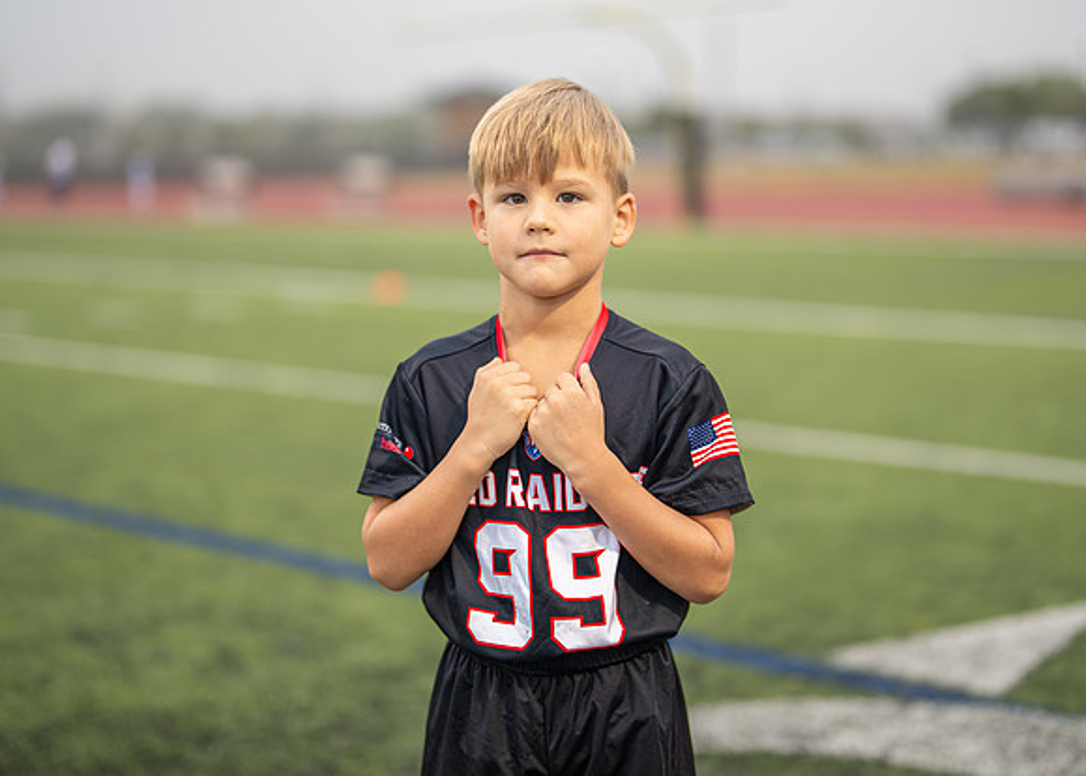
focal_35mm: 64
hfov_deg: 30.7
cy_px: 334
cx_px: 592
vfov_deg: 22.1
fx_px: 1980
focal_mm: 50
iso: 100
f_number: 1.2
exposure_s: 1/500
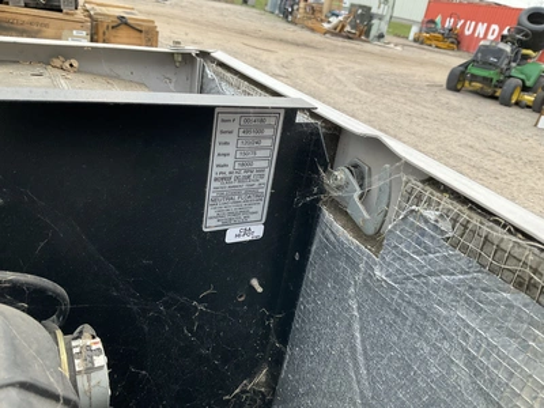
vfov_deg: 48.2
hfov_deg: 61.7
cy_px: 204
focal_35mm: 29
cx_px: 272
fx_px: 456
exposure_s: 1/122
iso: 64
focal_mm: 3
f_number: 1.8
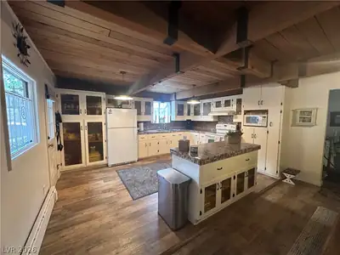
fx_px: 138
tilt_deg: -4.5
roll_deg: +0.2
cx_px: 170
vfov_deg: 85.7
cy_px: 128
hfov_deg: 102.1
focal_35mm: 14
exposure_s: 1/60
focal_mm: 2.22
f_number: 2.2
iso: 320
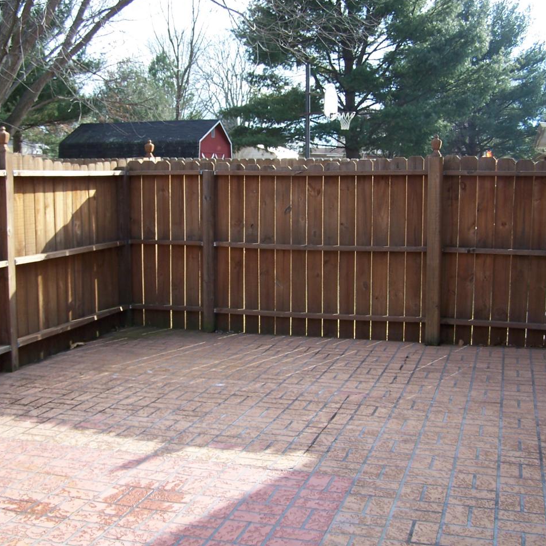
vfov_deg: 37.6
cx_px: 257
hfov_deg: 37.5
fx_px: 803
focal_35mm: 45
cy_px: 272
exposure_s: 1/320
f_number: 2.8
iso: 80
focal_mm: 6.3
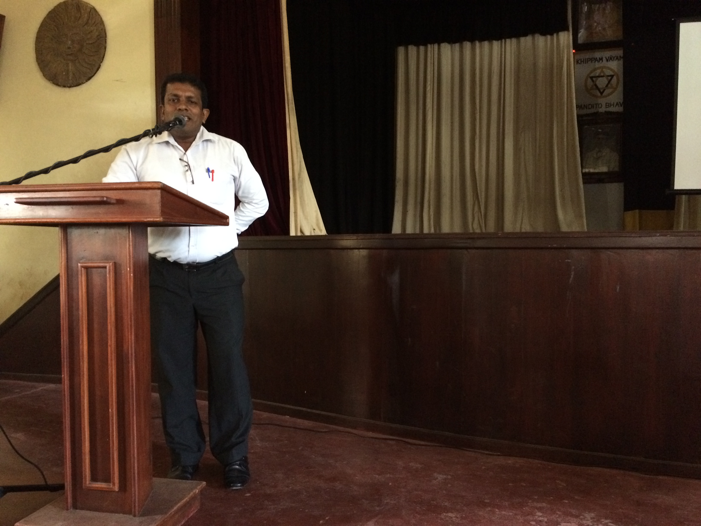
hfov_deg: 61.7
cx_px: 350
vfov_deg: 48.2
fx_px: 587
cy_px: 263
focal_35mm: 29
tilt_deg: +0.0
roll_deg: -1.0
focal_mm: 4.15
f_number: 2.2
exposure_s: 1/17
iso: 320
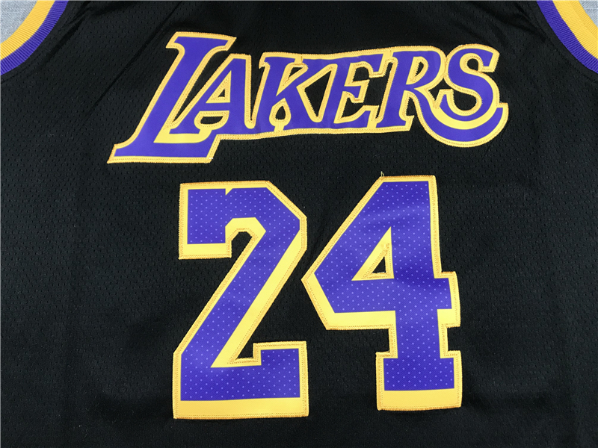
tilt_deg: -78.8
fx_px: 484
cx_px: 299
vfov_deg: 49.7
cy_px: 224
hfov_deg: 63.4
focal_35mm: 28
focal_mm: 3.99
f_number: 1.8
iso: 40
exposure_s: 1/33
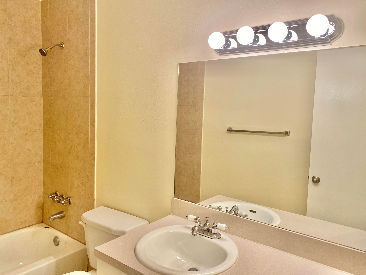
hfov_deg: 67.3
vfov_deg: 53.1
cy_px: 138
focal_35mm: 26
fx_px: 275
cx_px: 183
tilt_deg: -4.3
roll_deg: -1.9
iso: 125
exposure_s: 1/120
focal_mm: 4.25
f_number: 1.8
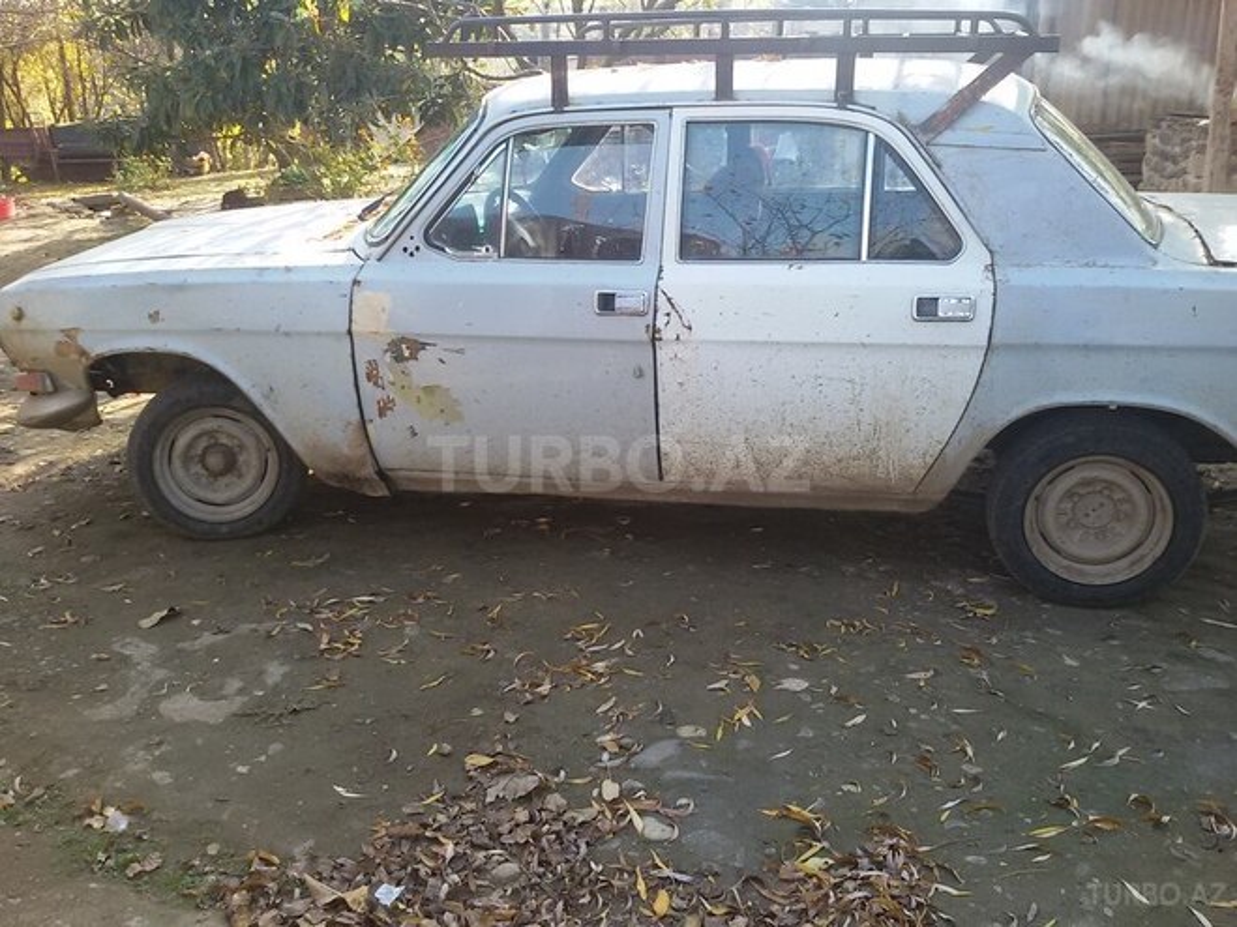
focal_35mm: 31
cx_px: 618
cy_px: 464
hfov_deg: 58.4
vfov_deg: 45.4
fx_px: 1108
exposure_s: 1/106
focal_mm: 2.93
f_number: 2.4
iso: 40
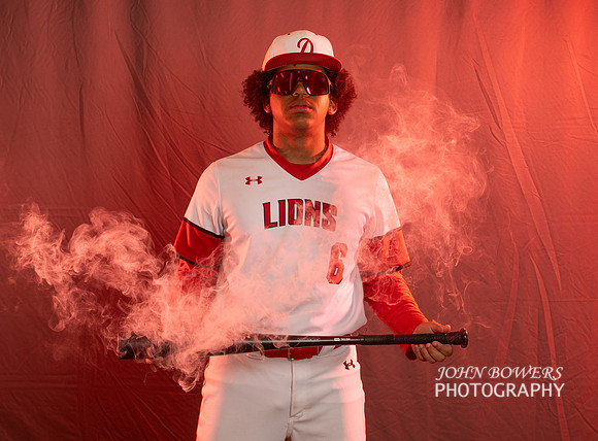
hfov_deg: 20.0
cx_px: 323
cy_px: 190
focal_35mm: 99
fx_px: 1693
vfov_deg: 14.8
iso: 320
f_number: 6.3
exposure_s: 1/200
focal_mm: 70
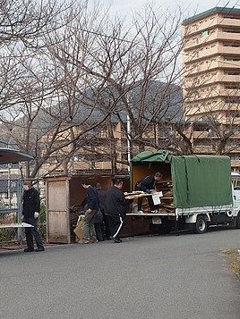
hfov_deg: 19.2
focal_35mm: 76
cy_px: 158
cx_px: 50
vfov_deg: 25.7
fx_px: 702
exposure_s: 1/125
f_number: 7.1
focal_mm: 10
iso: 100
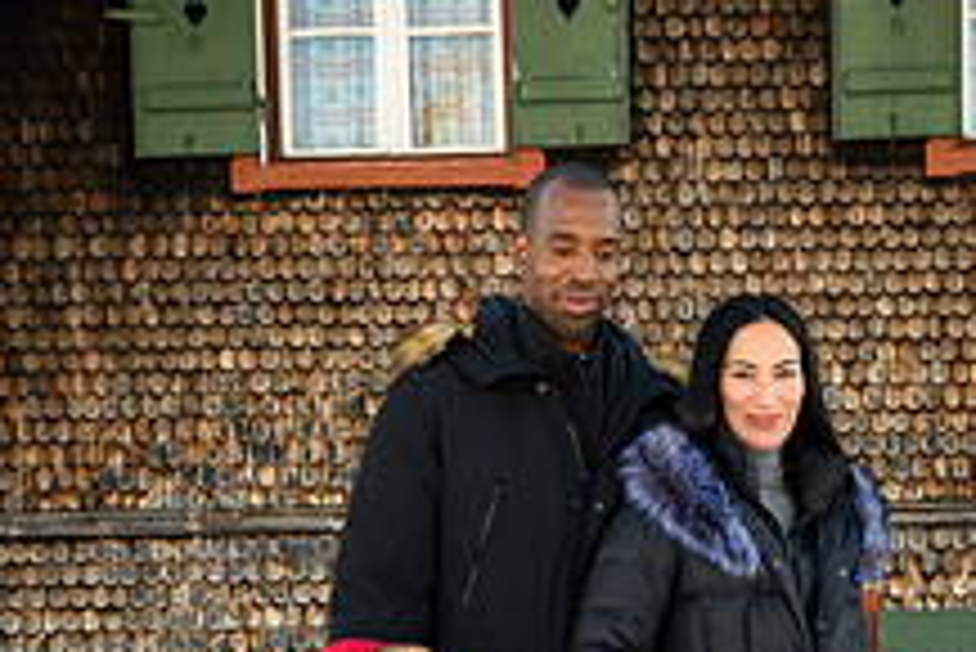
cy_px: 760
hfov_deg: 23.9
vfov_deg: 15.6
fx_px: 2306
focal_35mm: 85
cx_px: 591
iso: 200
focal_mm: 41
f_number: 5.6
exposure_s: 1/125
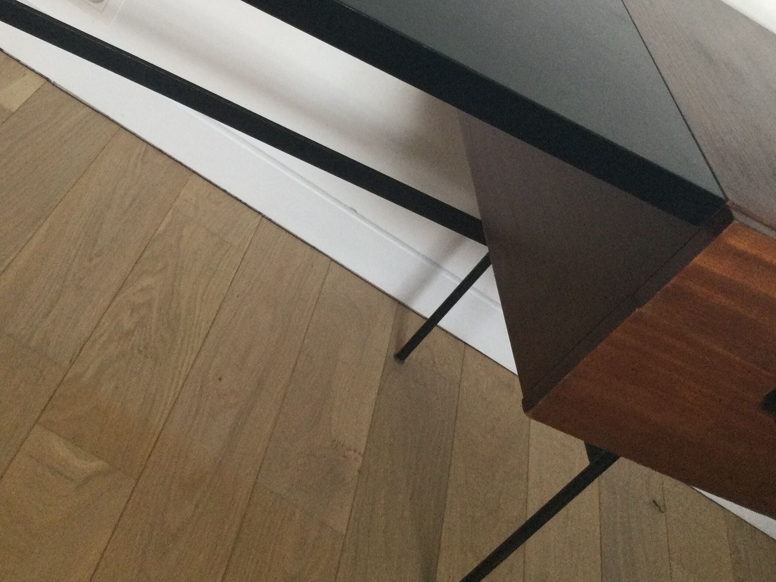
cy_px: 177
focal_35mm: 48
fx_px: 1076
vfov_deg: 30.0
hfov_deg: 39.6
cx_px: 345
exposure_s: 1/33
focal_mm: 3.3
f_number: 2.4
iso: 50
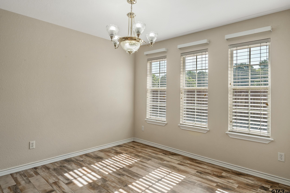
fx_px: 169
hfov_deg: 81.2
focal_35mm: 21
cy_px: 96
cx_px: 145
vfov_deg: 59.5
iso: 800
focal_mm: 21
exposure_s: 1/200
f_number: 8
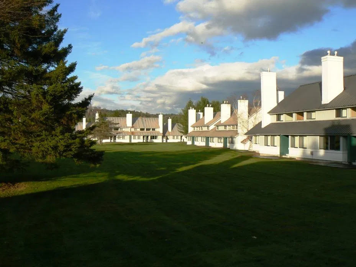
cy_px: 134
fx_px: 370
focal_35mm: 36
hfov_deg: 51.3
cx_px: 178
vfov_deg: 39.7
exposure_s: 1/250
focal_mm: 6
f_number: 5.6
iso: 80
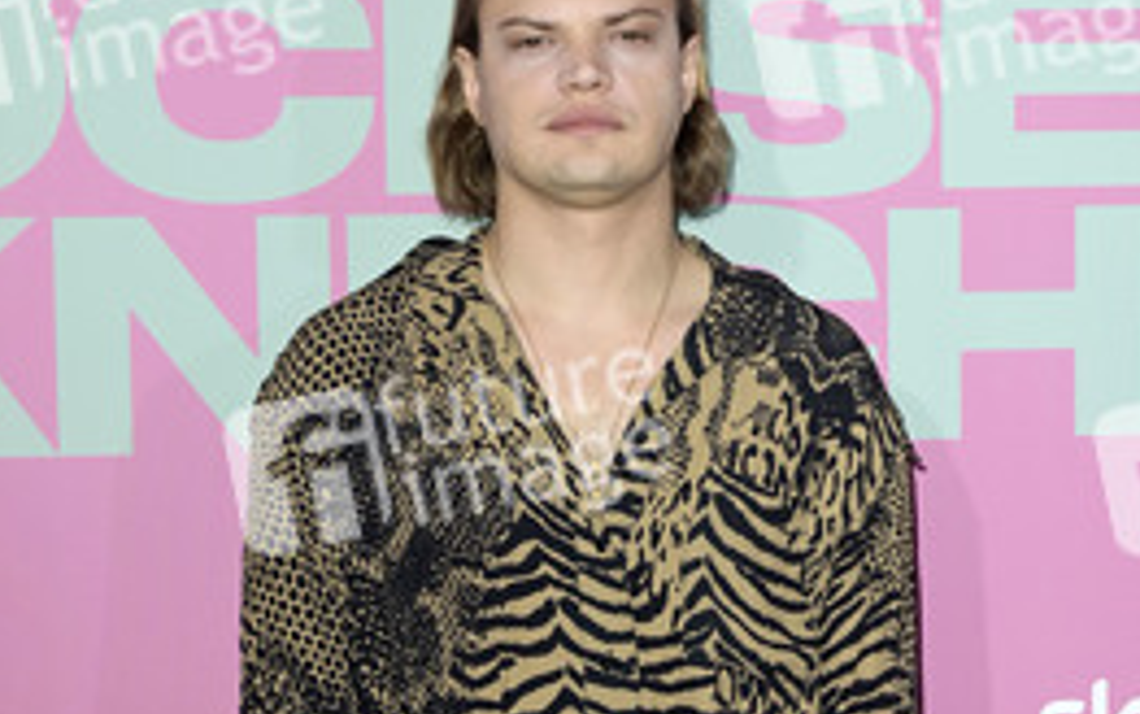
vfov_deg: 11.9
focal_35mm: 109
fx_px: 3388
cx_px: 574
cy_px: 670
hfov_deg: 19.1
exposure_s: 1/250
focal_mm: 70
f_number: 5
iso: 500
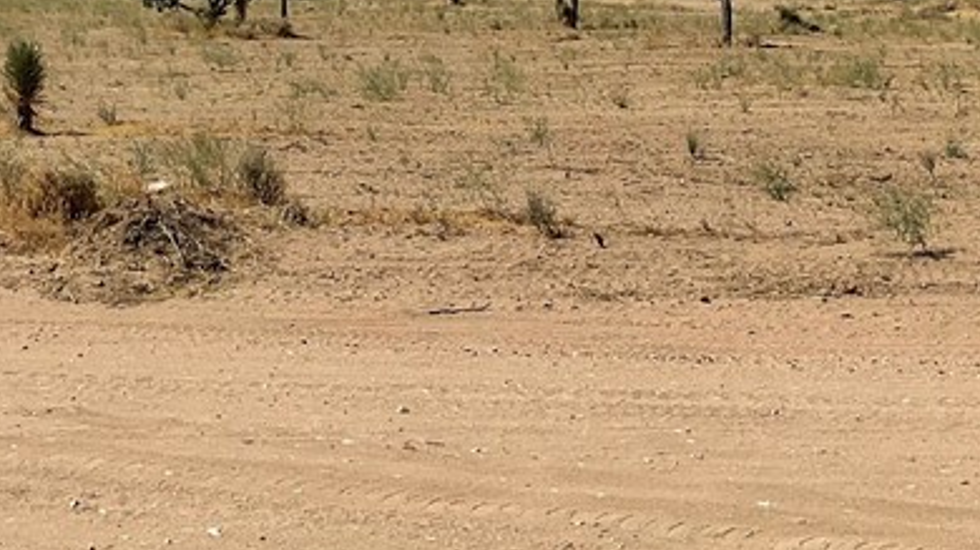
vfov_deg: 14.5
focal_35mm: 83
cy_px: 178
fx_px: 2156
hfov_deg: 25.6
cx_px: 583
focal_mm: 3
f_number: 1.8
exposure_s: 1/3322
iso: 16
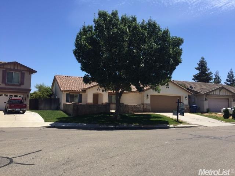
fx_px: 197
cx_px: 118
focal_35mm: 29
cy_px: 88
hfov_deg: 61.7
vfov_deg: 48.2
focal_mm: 4.15
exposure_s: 1/1582
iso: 32
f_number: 2.2
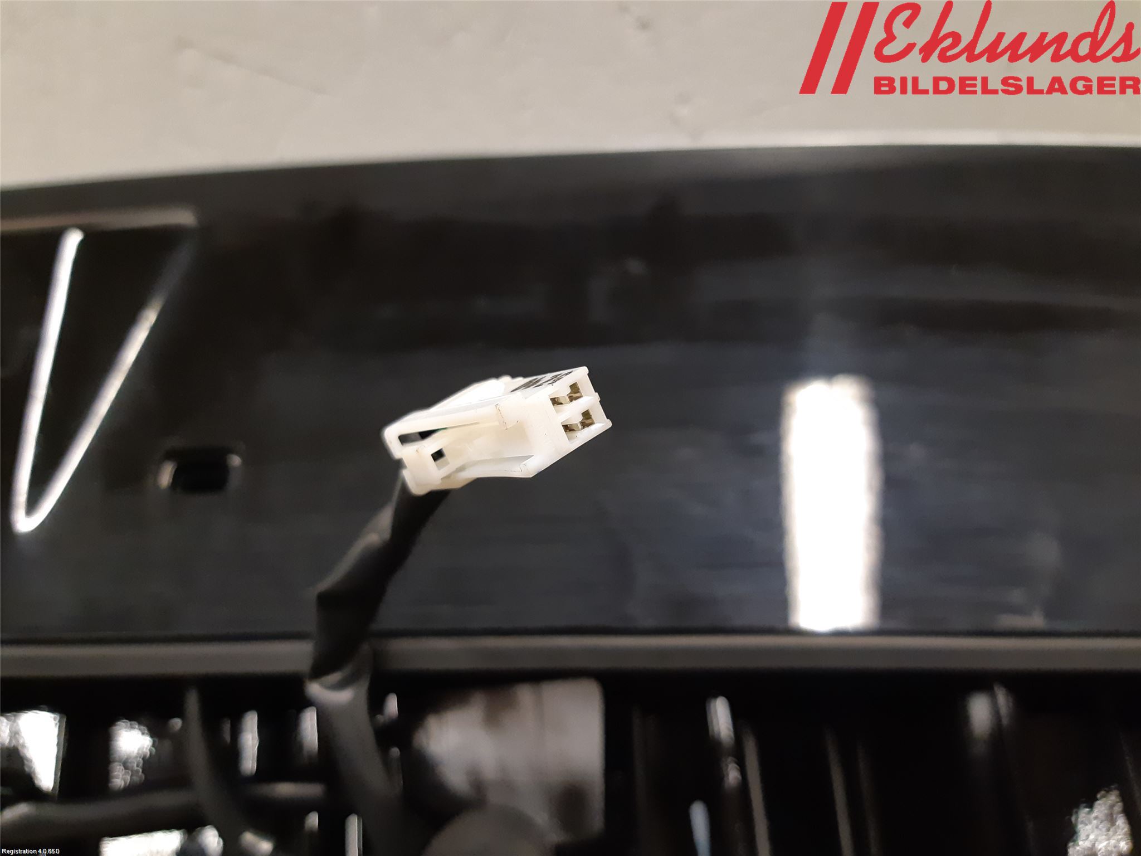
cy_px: 428
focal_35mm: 26
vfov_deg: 53.1
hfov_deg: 67.3
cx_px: 570
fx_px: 857
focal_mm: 3.93
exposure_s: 1/50
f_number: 1.7
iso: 250
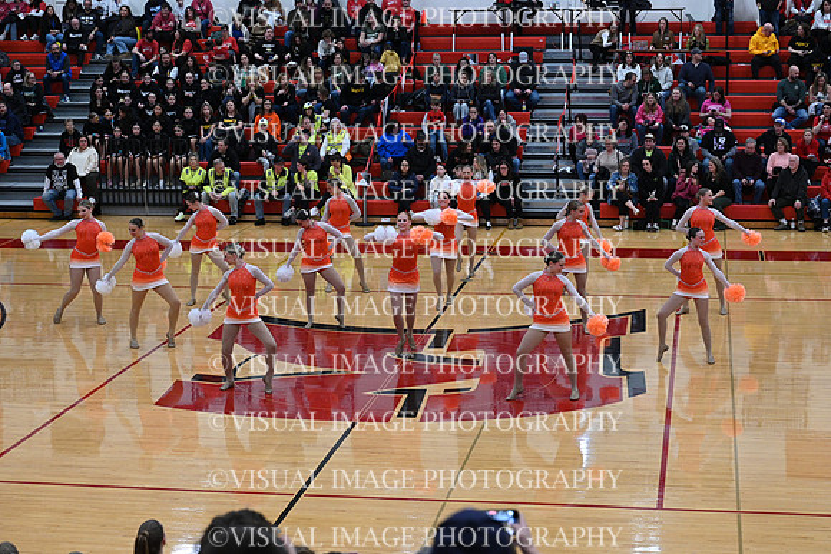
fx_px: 1616
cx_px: 416
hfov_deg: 28.8
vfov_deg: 19.5
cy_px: 277
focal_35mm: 70
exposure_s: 1/400
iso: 4000
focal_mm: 70
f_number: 4
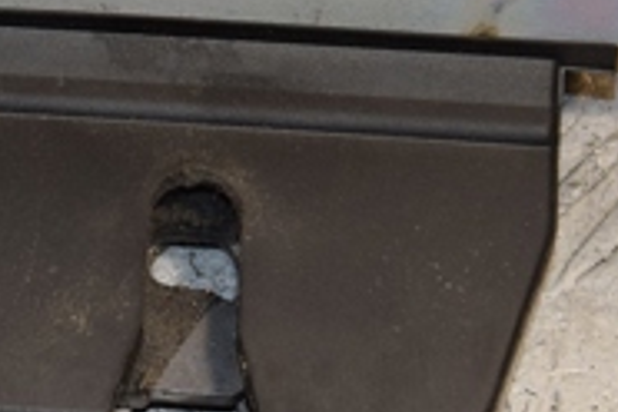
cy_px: -103
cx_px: 37
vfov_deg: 4.6
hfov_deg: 6.9
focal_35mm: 299
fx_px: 5132
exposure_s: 1/200
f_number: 6.3
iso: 800
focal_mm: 58
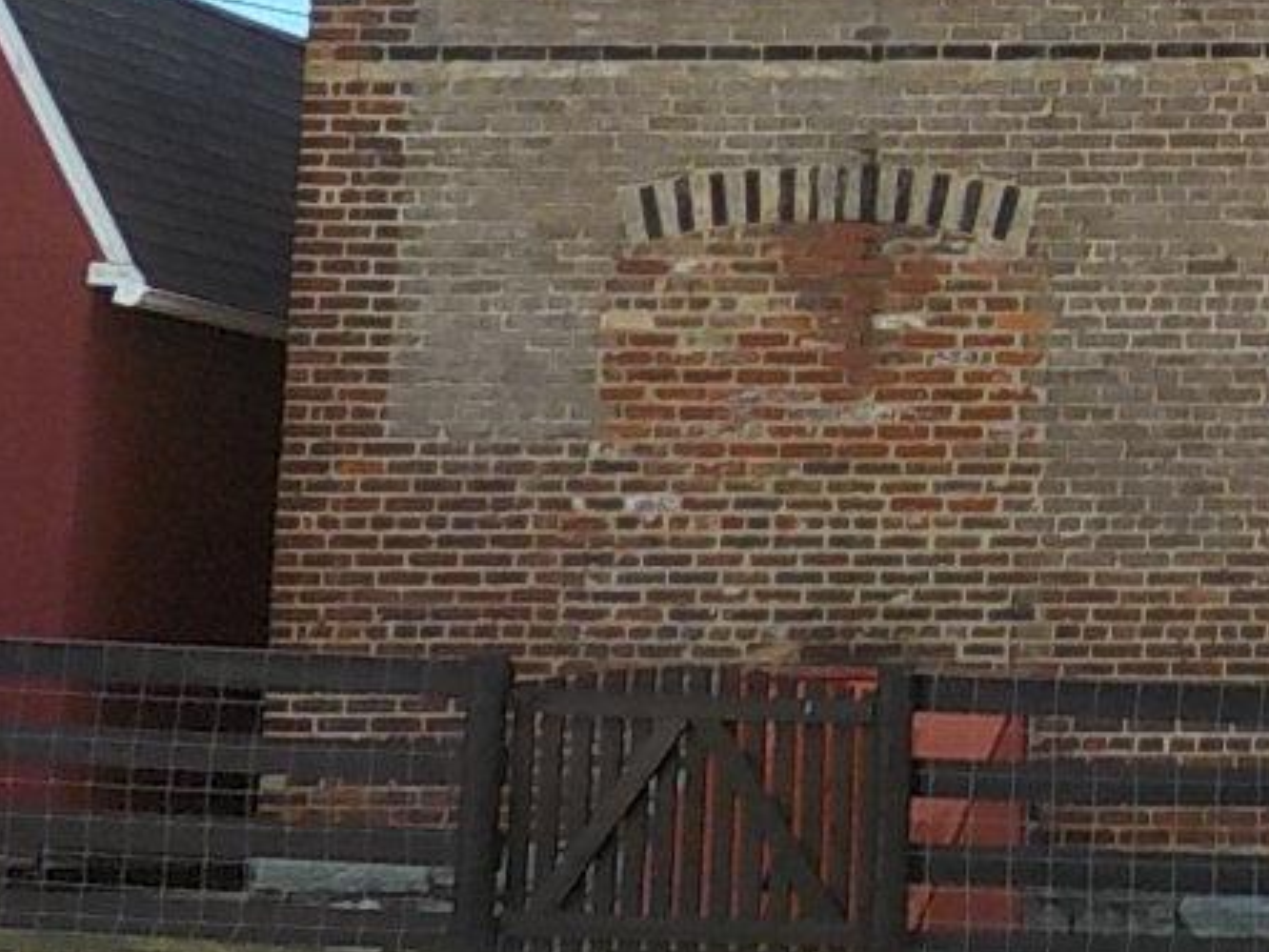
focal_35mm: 108
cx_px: 2169
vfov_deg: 13.6
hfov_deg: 15.9
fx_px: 3959
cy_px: 74
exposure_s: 1/500
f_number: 3.3
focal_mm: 4.1
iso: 125
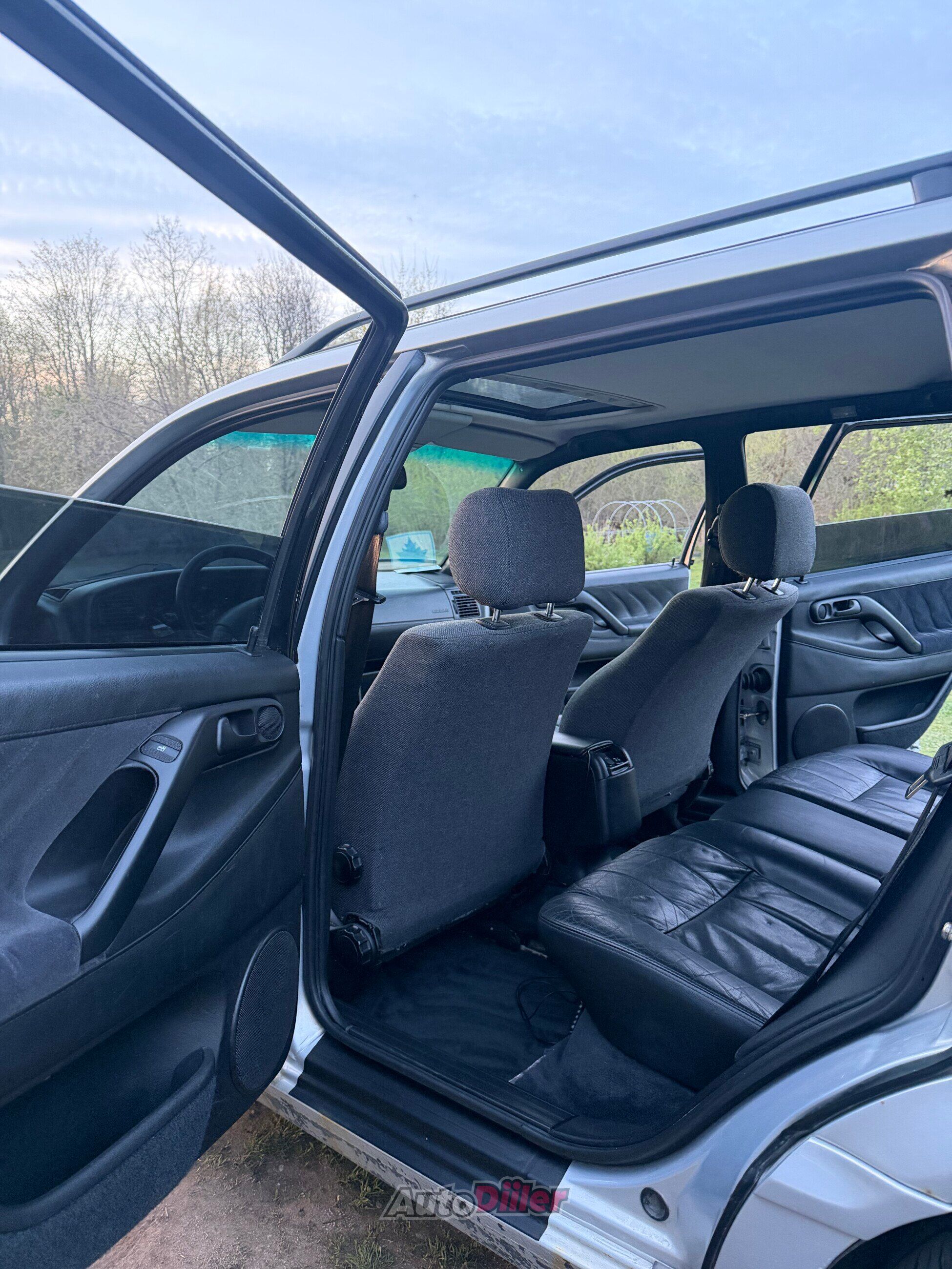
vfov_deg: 71.6
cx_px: 476
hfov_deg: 56.8
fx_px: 880
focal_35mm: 24
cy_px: 634
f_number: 1.78
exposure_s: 1/60
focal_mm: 6.76
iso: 500
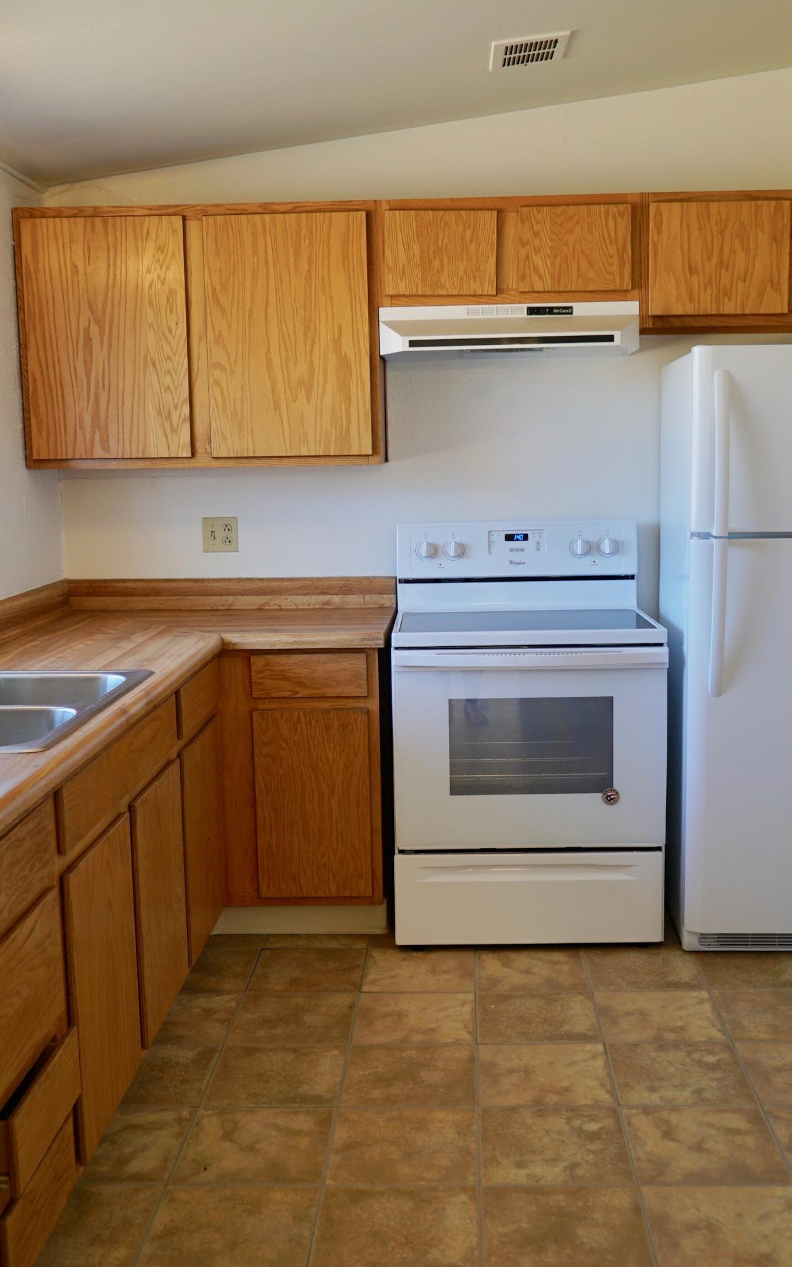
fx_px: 1278
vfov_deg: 52.7
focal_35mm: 37
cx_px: 434
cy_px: 639
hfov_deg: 34.4
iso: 200
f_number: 4
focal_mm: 24
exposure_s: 1/60
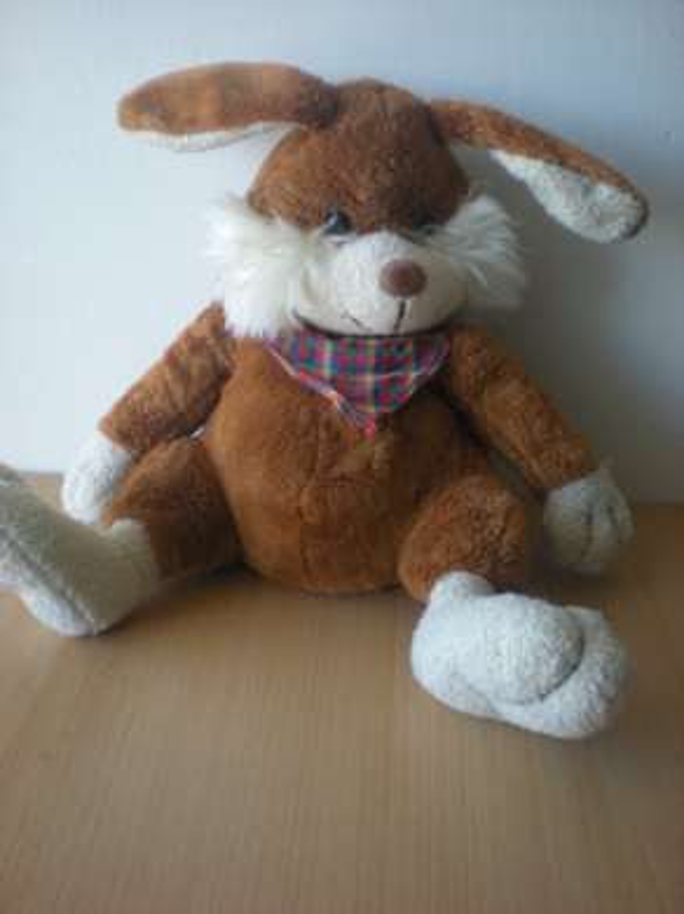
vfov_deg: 49.0
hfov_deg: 37.7
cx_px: 342
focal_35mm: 38
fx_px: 1002
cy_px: 457
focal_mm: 6.3
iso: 145
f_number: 3.1
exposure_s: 1/60.4
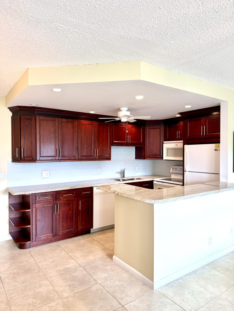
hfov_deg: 56.8
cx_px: 117
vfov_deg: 71.6
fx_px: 216
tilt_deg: -2.3
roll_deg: +0.3
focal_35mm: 24
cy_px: 156
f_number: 1.78
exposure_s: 1/120
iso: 125
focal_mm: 6.76
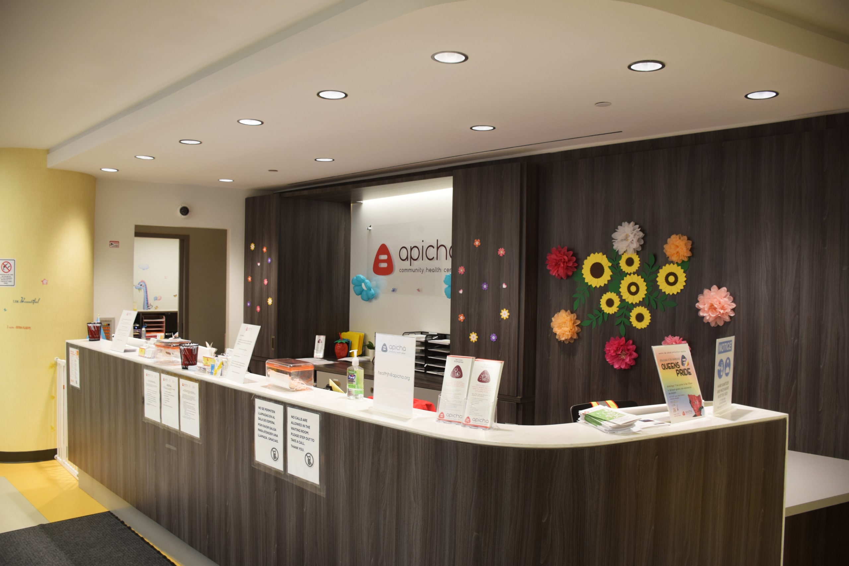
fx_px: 637
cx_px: 424
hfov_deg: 67.4
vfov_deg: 47.9
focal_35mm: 27
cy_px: 283
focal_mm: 18
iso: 450
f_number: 4
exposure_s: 1/60
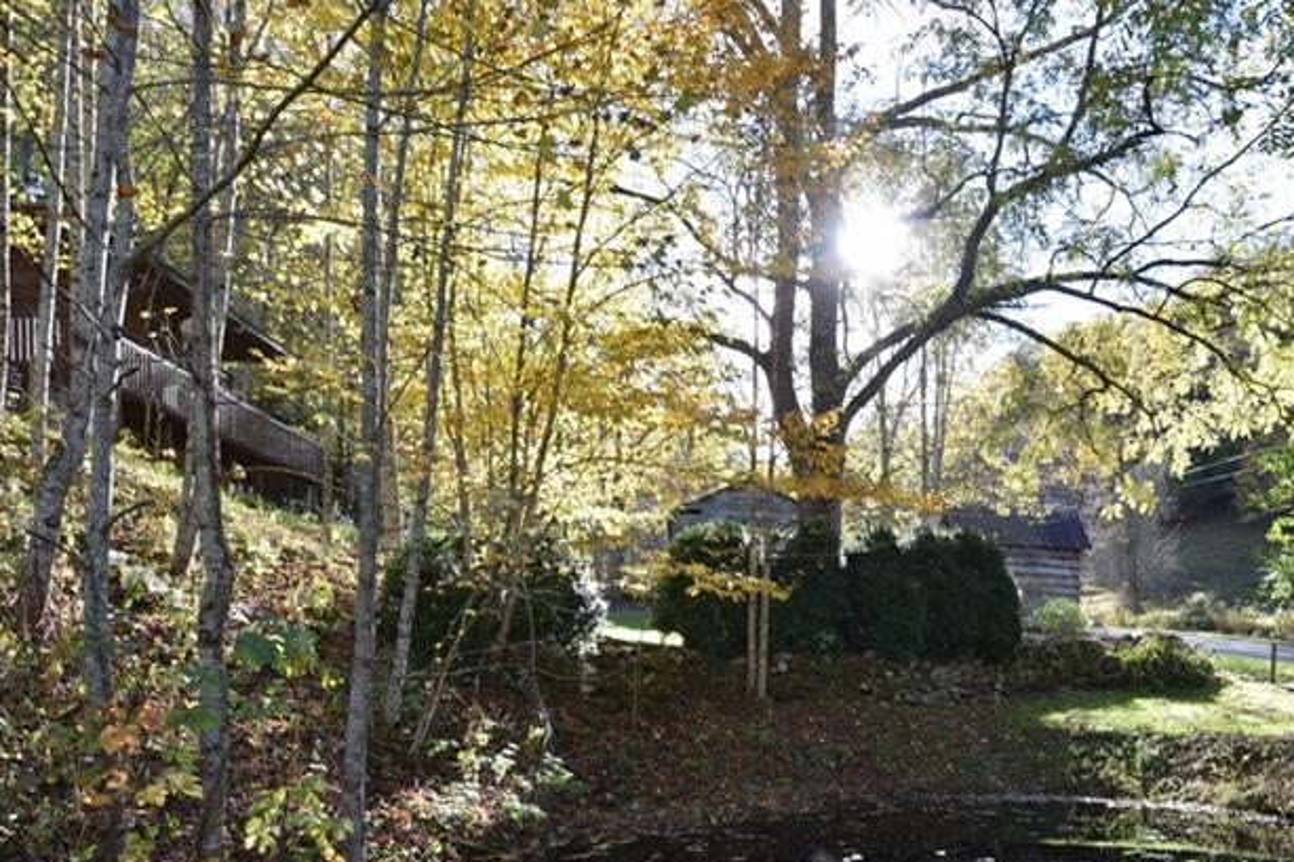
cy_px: 685
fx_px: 898
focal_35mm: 25
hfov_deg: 69.5
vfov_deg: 48.5
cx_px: 860
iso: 400
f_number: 7.1
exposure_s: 1/200
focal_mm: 10
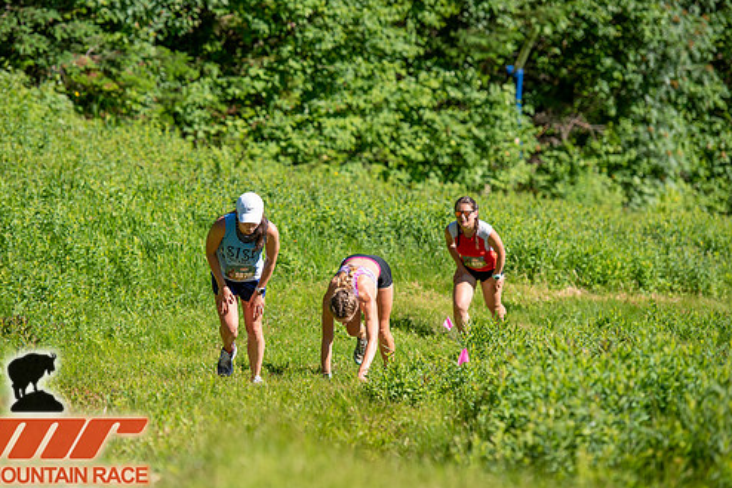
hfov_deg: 10.9
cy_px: 234
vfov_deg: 7.3
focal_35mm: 188
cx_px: 327
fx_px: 3821
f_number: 3.5
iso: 100
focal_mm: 160
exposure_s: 1/640
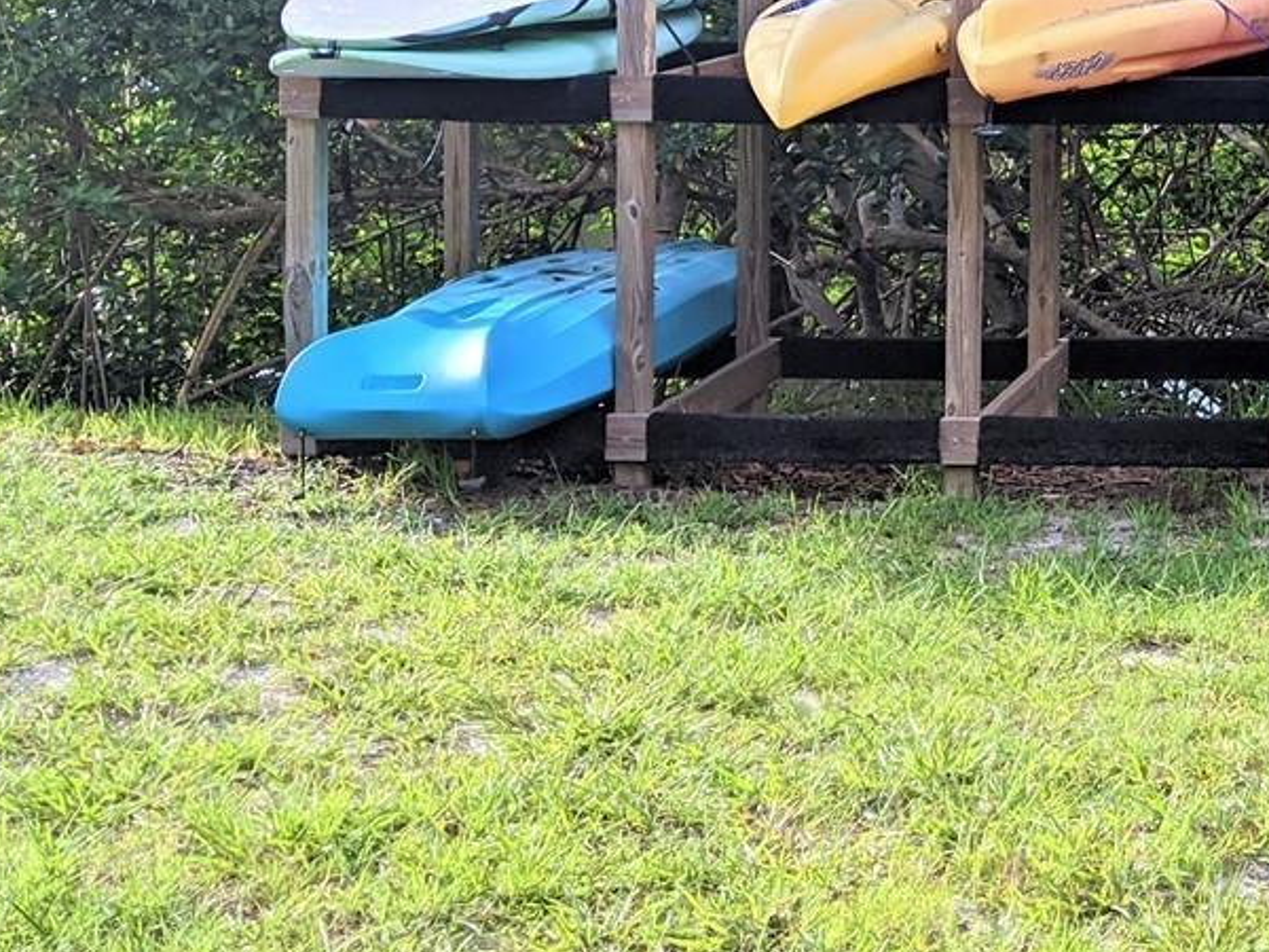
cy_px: -68
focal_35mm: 72
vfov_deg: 19.6
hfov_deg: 24.3
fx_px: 2639
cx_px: 1563
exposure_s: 1/782
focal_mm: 4.44
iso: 51
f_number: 1.8
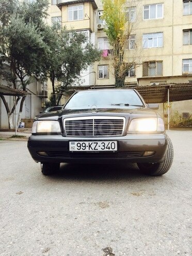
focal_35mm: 29
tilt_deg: -1.0
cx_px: 96
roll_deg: +0.4
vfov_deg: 61.7
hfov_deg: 48.2
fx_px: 214
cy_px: 128
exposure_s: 1/370
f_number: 2.2
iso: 32
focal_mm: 4.15
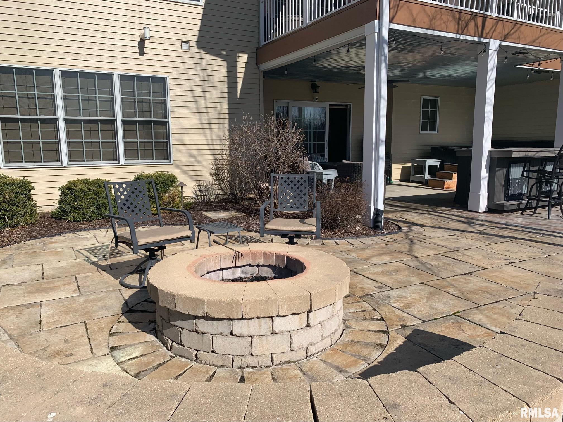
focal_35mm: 26
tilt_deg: -9.8
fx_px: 423
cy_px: 211
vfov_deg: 53.1
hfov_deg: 67.3
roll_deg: +0.1
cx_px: 282
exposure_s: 1/3650
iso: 25
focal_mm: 4.25
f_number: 1.8
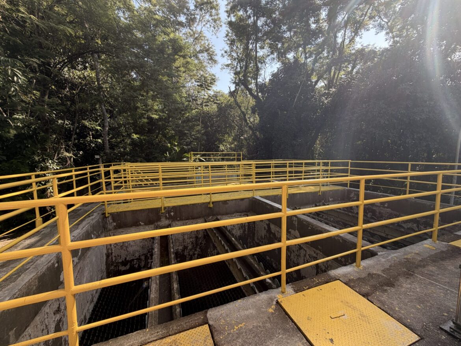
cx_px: 230
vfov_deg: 85.7
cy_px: 173
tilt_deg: -4.9
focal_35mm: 14
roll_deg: +0.3
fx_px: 186
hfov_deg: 102.1
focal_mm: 2.22
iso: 40
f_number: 2.2
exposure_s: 1/244
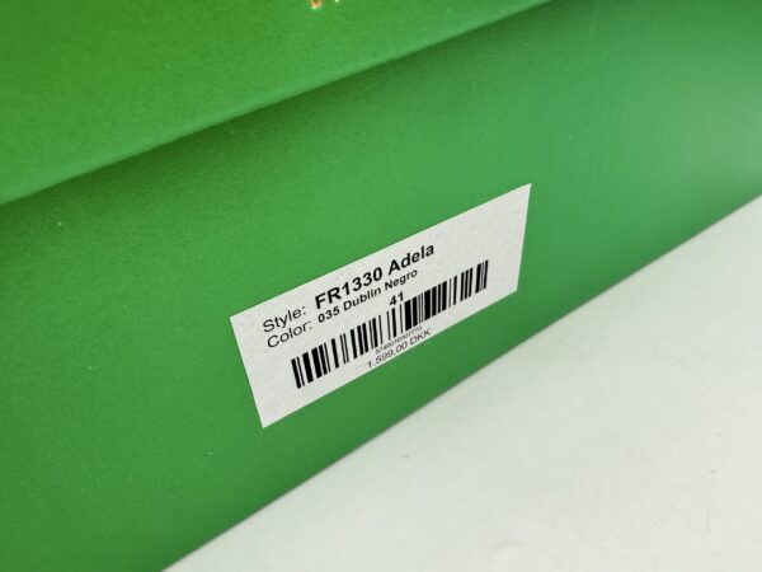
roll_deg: +12.7
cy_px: 286
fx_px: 528
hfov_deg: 71.6
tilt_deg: -37.1
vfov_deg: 56.8
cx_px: 381
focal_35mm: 24
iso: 40
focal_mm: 2.22
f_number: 2.2
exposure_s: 1/159
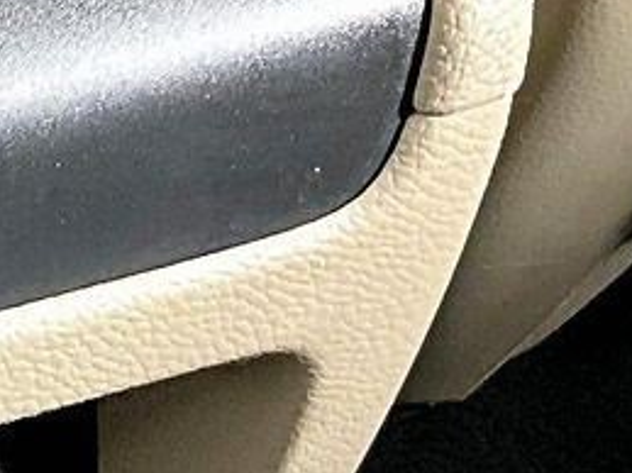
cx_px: -395
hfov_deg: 10.6
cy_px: 305
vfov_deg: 8.3
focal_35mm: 179
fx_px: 3267
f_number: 1.8
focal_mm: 3
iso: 320
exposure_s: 1/40
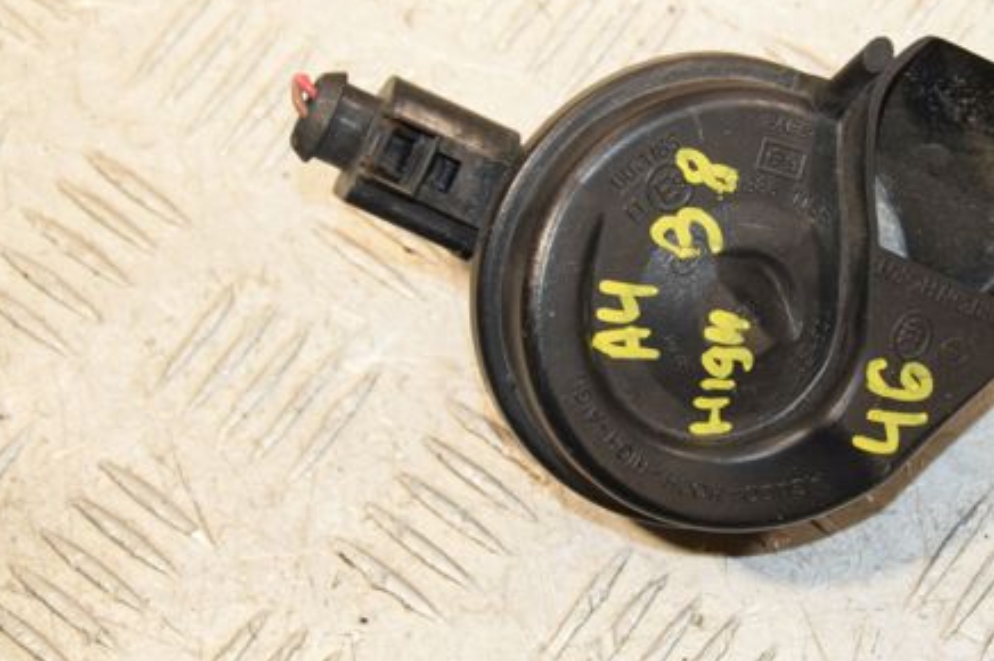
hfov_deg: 18.5
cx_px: 666
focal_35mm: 110
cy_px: 276
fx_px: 3035
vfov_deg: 12.4
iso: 1600
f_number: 6.3
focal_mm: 50
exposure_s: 1/200
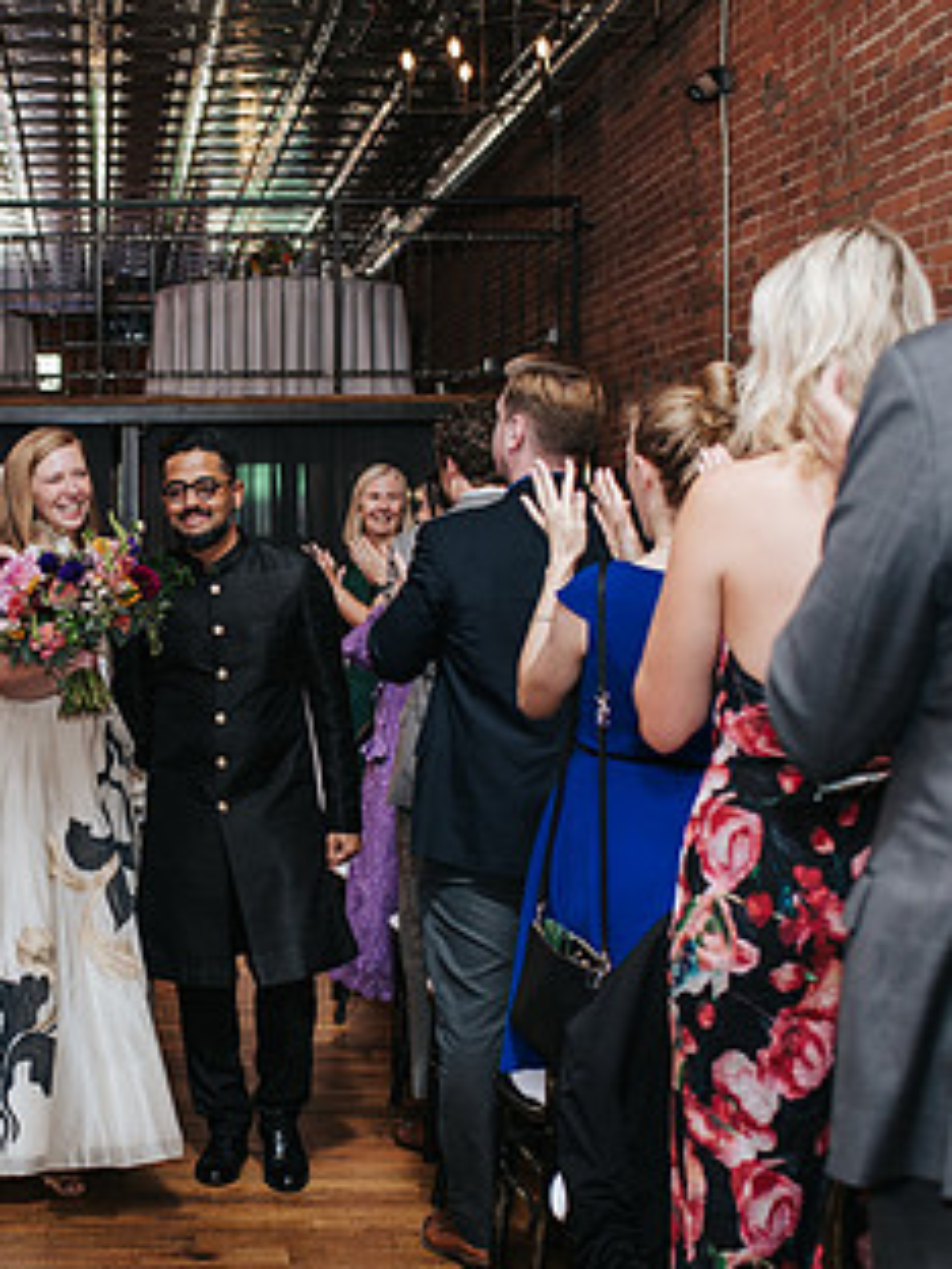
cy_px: 761
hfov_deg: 22.0
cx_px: 86
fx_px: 2383
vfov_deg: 29.7
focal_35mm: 65
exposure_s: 1/200
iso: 800
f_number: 3.2
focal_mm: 35
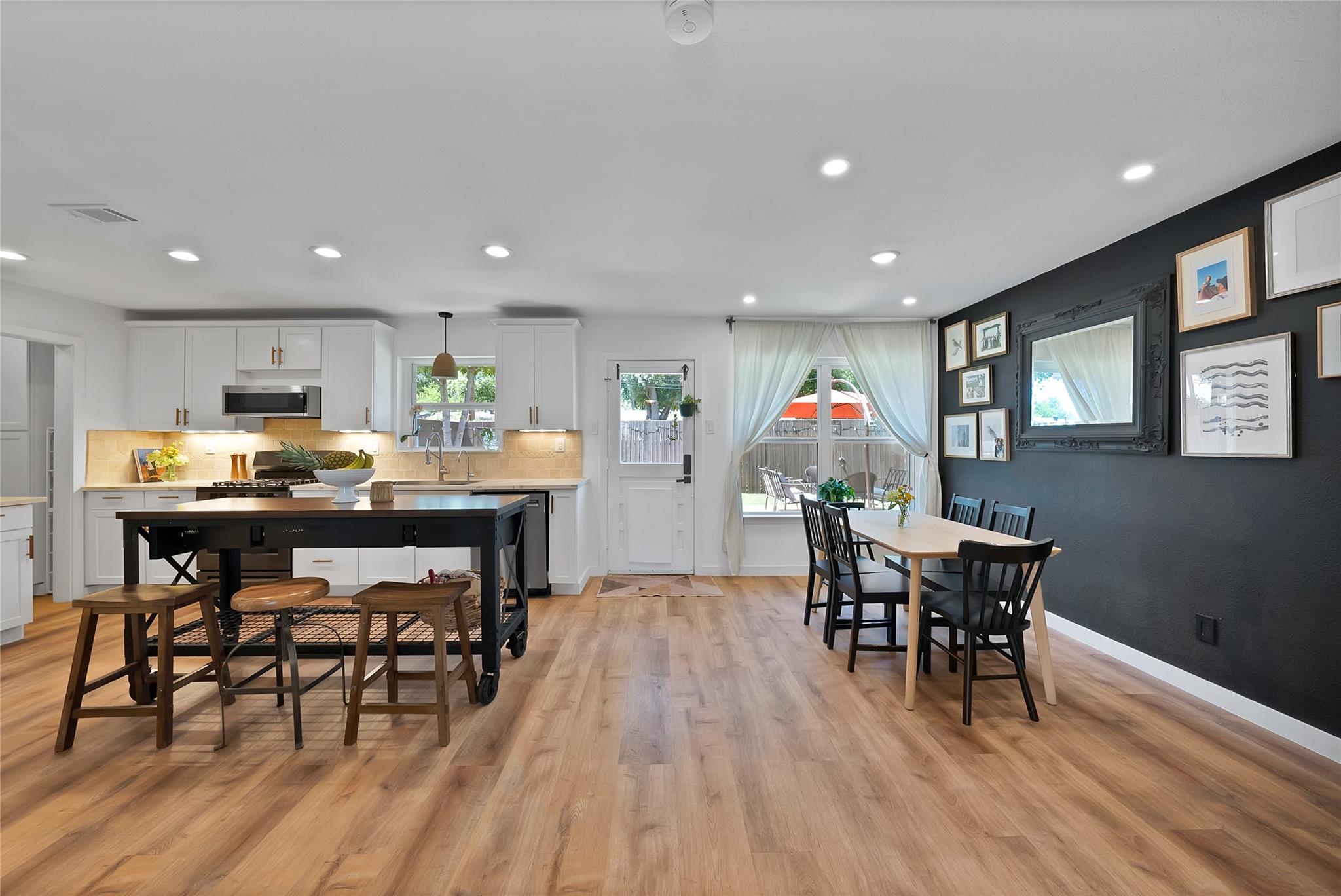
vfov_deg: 90.1
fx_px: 447
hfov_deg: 112.6
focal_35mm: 12
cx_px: 670
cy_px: 448
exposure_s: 1/5
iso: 640
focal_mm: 12
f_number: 9
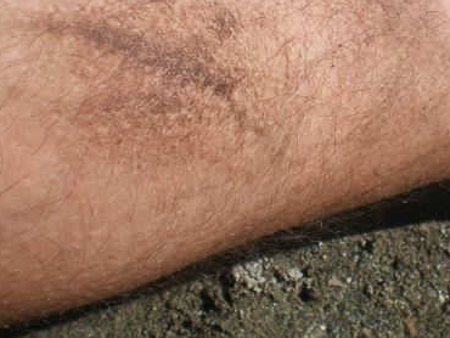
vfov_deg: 21.9
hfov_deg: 28.8
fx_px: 872
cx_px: 301
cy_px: 112
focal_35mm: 67
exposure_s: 1/640
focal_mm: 6.3
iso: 64
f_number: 4.6
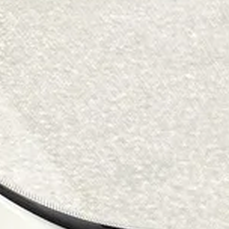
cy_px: 569
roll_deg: -6.7
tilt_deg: -33.3
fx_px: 1669
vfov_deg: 7.3
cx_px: 1147
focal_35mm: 223
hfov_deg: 5.7
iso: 64
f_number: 1.78
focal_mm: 6.76
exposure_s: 1/242
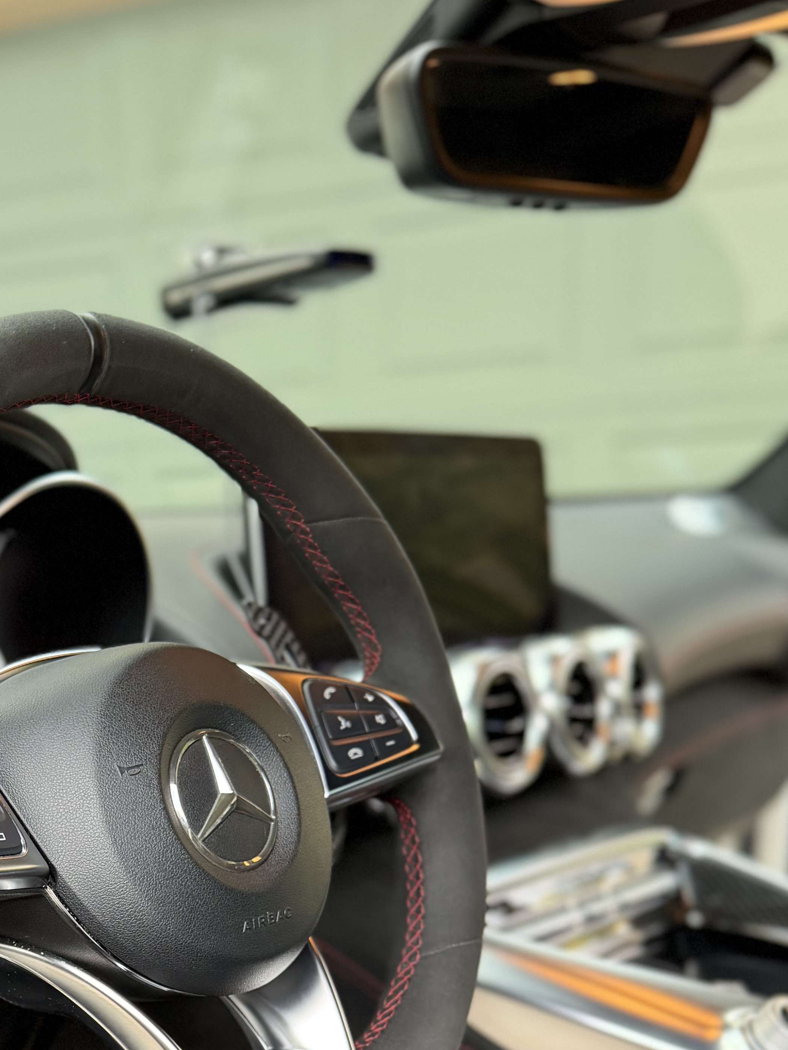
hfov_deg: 28.2
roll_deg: +1.7
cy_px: 972
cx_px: 29
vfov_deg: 36.2
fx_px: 1487
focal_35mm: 49
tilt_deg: -14.0
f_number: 1.78
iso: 200
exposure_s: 1/101
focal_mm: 6.76
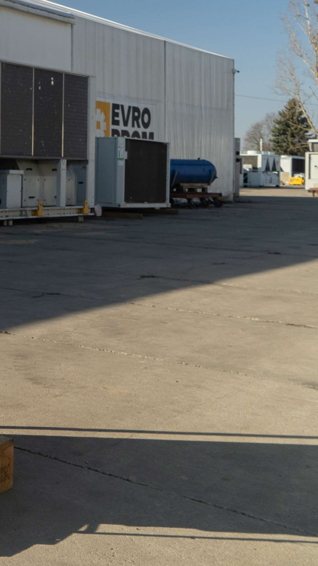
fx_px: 809
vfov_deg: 38.0
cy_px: 178
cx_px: -167
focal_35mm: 54
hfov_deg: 19.3
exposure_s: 1/125
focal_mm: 24
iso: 100
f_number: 7.1
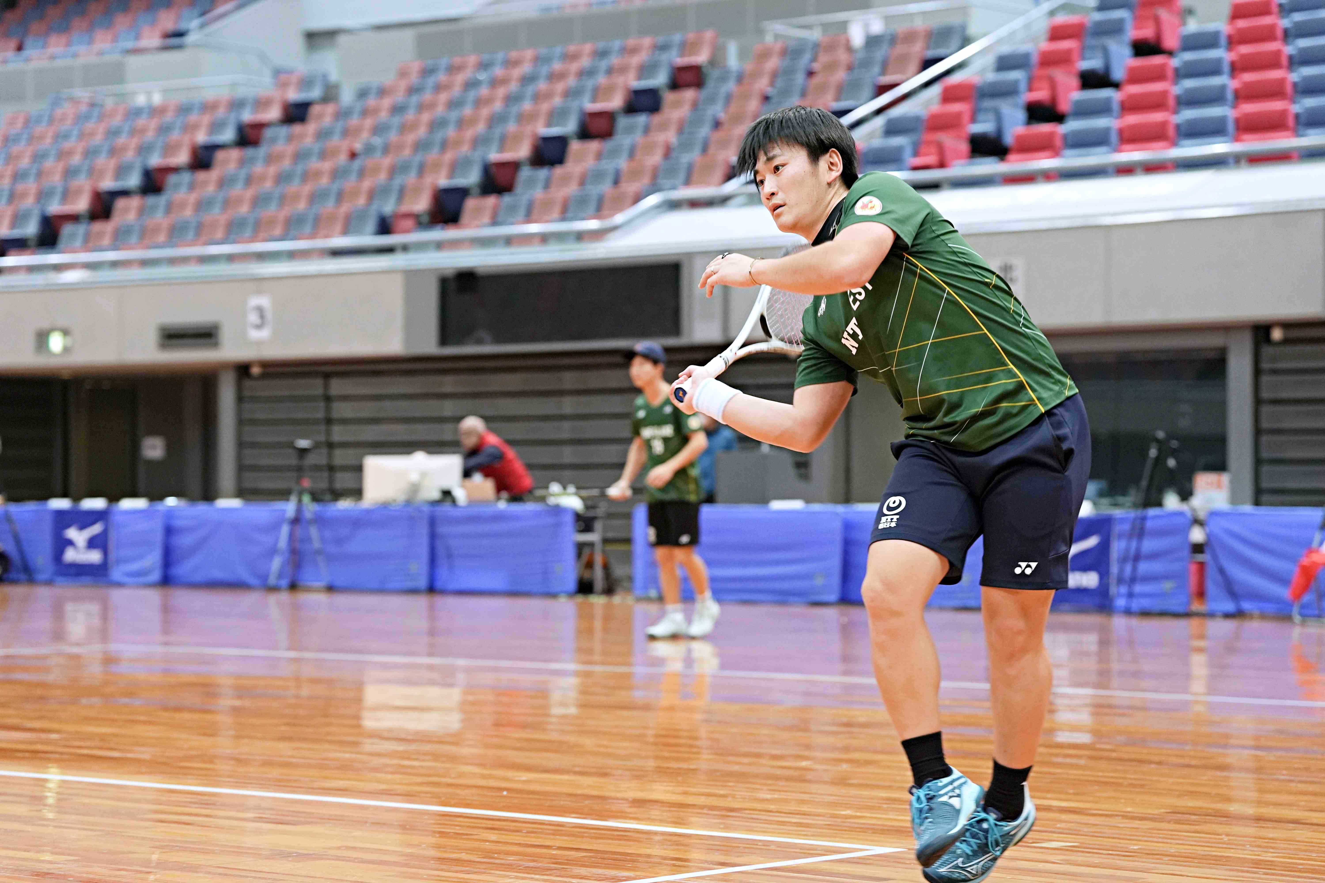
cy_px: 442
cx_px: 662
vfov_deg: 15.5
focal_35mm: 88
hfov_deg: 23.1
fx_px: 3239
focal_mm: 88
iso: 2000
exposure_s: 1/250
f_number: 3.5
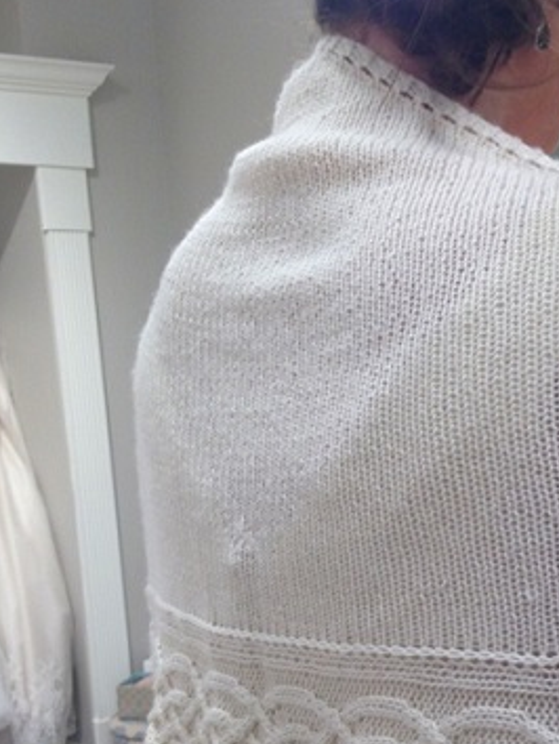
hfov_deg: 23.1
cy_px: 584
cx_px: 506
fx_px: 1333
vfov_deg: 30.5
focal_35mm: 62
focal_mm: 4.12
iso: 50
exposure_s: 1/40
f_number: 2.4
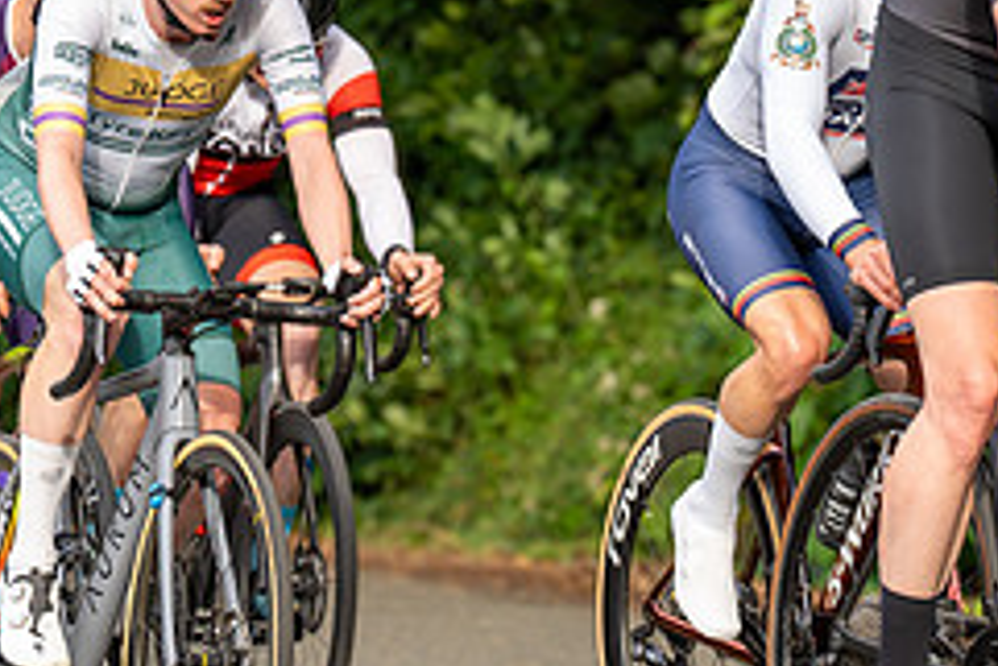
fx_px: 8682
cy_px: 14
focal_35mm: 313
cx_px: 203
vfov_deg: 4.4
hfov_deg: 6.6
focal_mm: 130
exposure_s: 1/800
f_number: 3.5
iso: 400
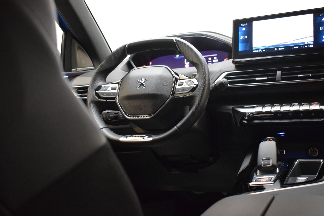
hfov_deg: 42.3
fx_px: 418
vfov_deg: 28.9
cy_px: 108
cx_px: 162
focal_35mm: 46
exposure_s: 1/60
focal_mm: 31
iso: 3600
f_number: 4.2
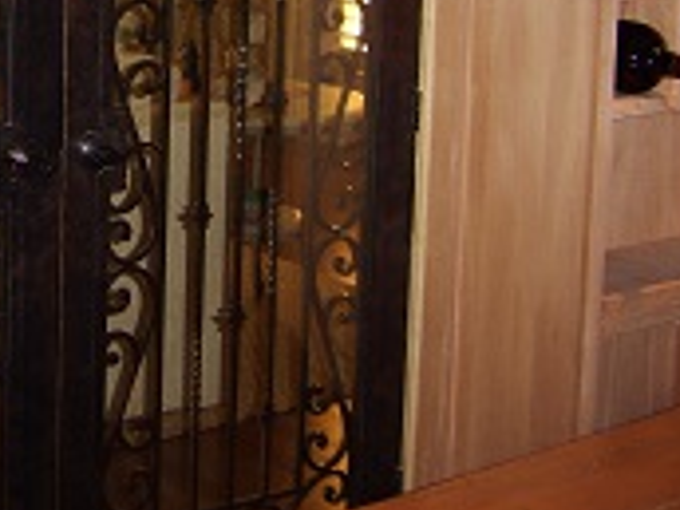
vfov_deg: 19.7
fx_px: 1414
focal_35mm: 72
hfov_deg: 25.6
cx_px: -8
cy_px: -36
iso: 141
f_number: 2.7
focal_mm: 8.13
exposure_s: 1/30
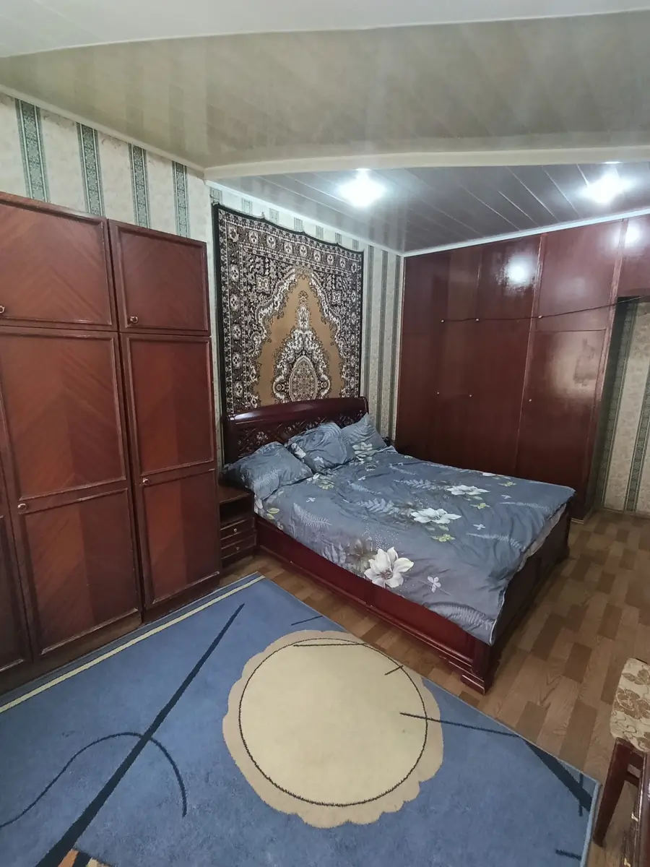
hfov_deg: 81.7
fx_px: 376
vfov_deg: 98.2
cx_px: 325
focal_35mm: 15
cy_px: 434
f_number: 2.2
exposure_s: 1/33.3
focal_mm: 1.65
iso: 630
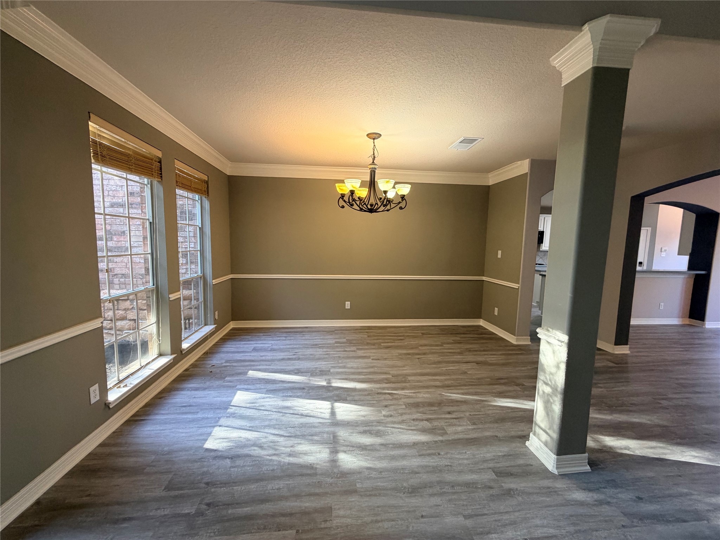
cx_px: 360
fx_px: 291
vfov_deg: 85.7
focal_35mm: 14
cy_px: 270
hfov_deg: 102.1
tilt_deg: -4.3
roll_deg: -1.0
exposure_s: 1/60
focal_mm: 2.22
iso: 200
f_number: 2.2
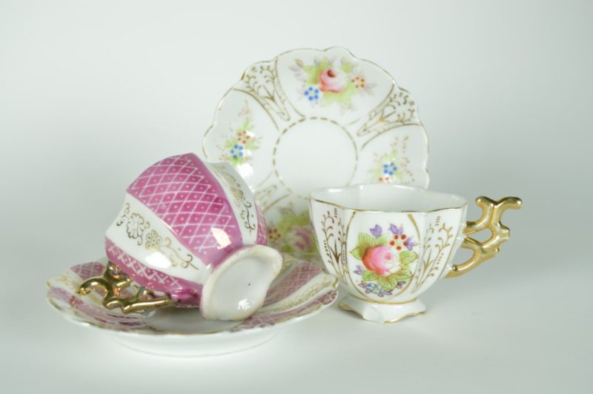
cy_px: 197
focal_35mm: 39
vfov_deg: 34.2
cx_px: 296
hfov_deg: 49.6
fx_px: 642
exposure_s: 1/125
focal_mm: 26
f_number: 6.3
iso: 100
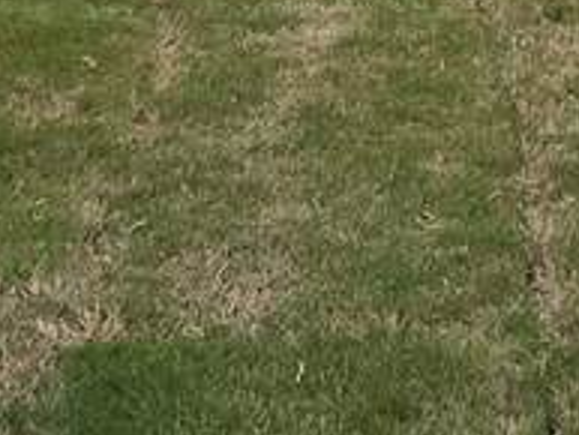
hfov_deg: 21.4
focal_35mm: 86
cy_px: -618
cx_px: 660
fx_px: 1439
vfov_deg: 13.0
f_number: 2.2
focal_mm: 2.2
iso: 50
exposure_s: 1/5000
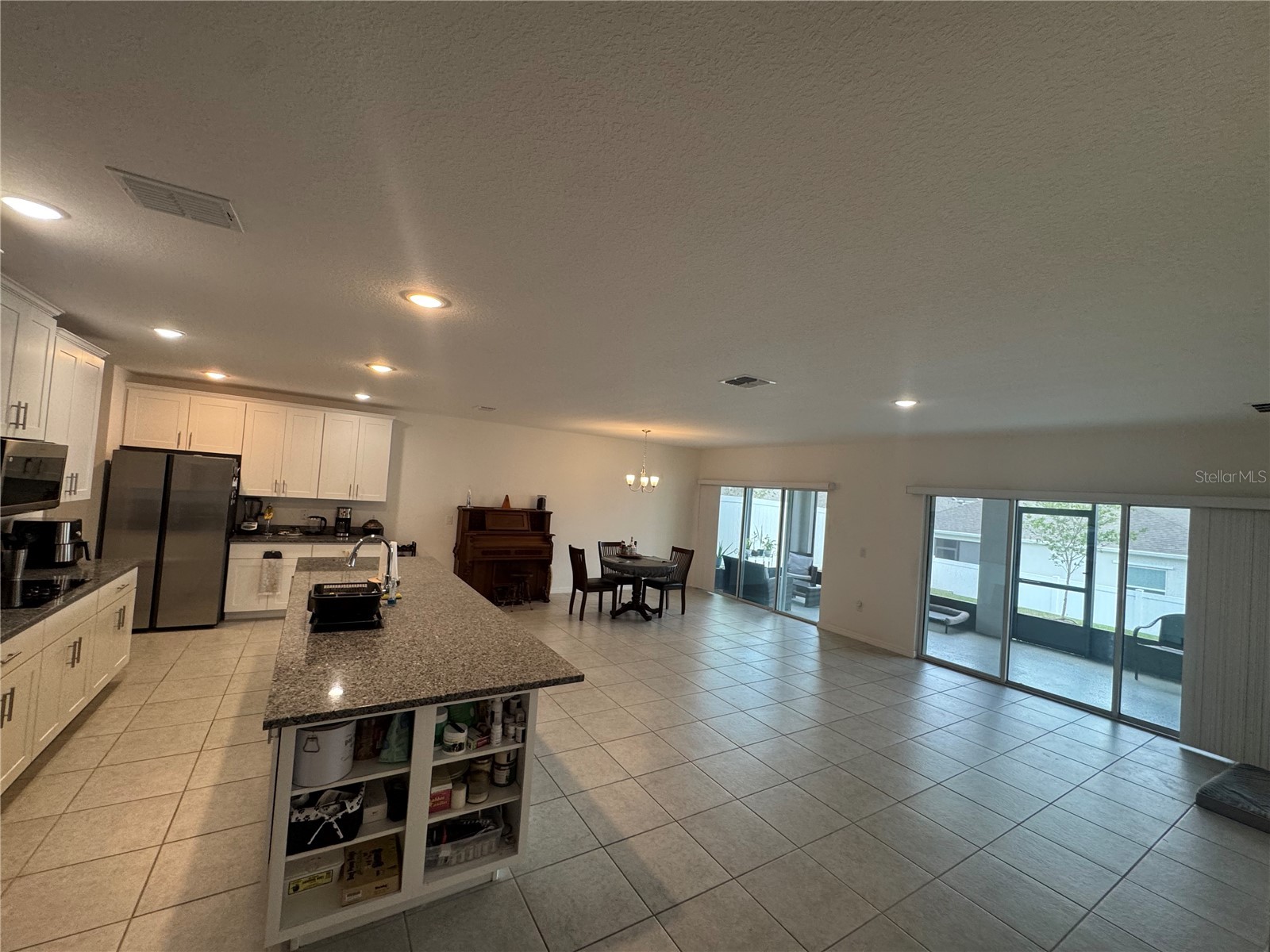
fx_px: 514
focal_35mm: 14
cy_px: 476
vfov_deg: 85.7
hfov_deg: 102.1
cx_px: 635
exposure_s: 1/120
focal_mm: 2.22
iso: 200
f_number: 2.2
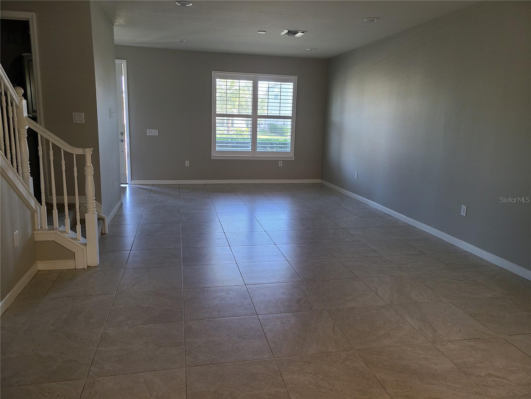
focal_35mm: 26
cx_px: 266
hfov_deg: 67.3
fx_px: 399
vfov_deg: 53.1
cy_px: 200
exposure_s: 1/60
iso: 100
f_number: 1.8
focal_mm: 5.4
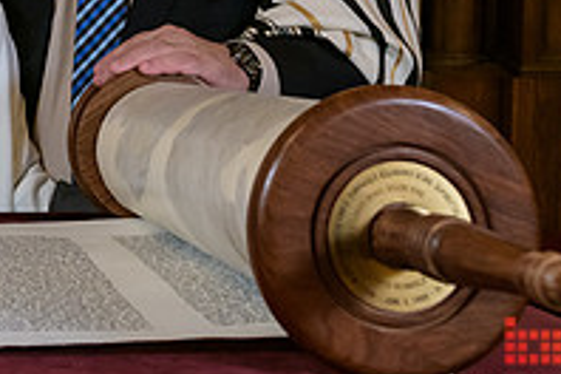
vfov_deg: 16.5
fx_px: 1231
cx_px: -116
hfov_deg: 23.4
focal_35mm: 79
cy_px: -84
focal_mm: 27
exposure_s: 1/125
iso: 1600
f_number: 5.6
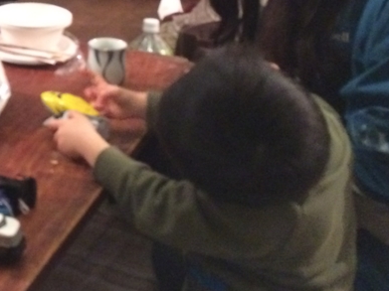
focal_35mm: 76
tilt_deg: -13.0
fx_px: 854
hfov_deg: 23.2
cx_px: -94
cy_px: -22
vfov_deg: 18.7
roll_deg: +1.6
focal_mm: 4.15
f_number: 2.2
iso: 500
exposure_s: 1/15
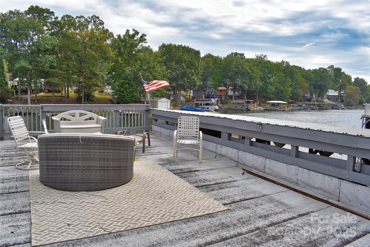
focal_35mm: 27
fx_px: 277
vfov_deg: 47.9
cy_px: 124
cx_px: 185
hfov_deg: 67.4
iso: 100
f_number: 9
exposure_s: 1/200
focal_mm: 18
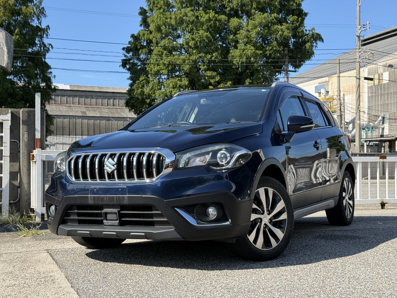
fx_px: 550
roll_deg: +0.3
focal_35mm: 48
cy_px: 149
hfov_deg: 39.7
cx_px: 198
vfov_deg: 30.3
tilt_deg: +1.9
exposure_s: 1/2865
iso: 100
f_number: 1.78
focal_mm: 6.76
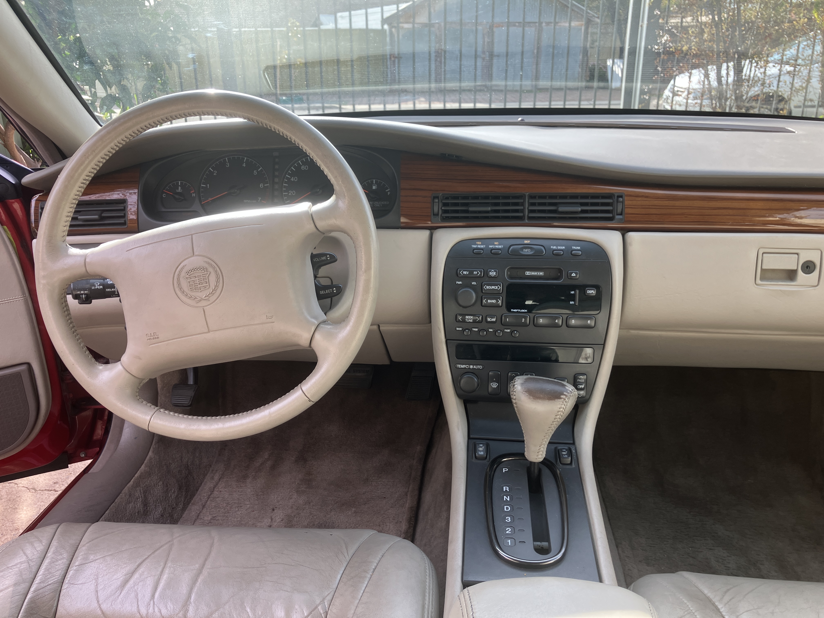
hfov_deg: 63.4
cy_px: 309
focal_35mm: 28
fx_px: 667
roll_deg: +1.4
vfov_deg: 49.7
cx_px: 412
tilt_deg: -20.4
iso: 25
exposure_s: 1/152
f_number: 1.8
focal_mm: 3.99
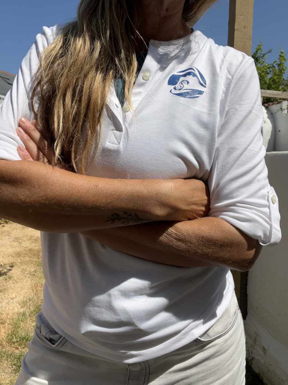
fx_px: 333
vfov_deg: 60.0
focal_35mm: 30
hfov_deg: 46.8
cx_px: 144
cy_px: 192
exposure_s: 1/2242
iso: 32
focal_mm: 2.7
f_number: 2.2
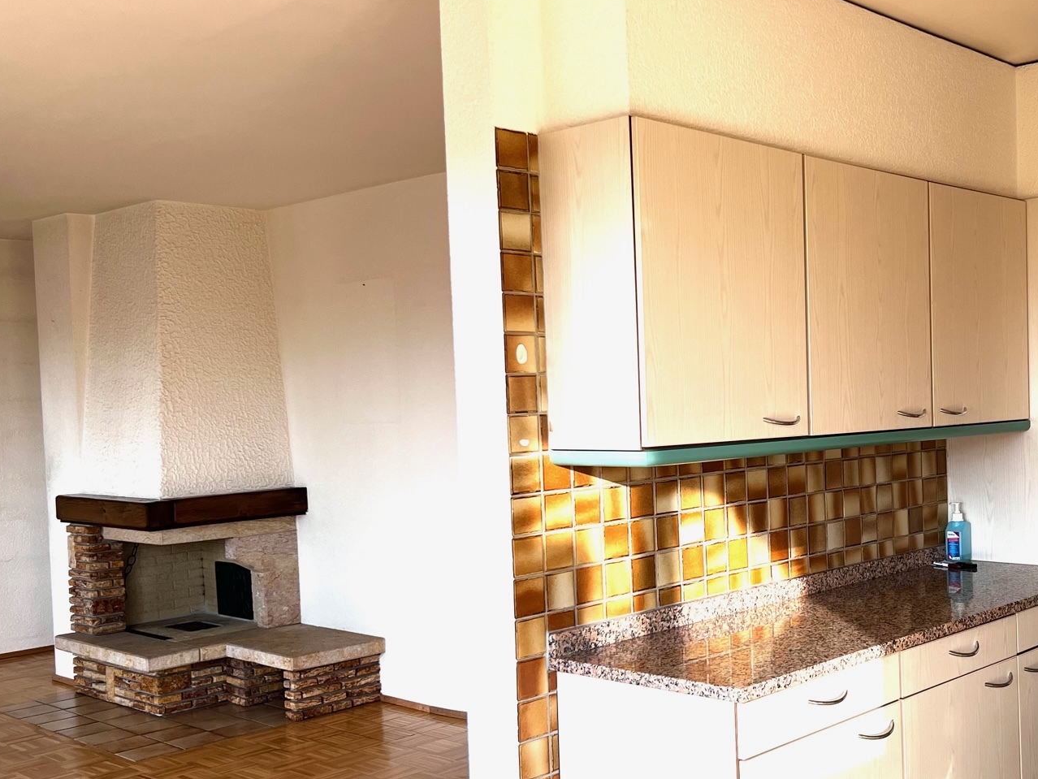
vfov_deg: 35.1
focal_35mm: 41
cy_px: 446
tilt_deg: -0.7
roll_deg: +1.8
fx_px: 1230
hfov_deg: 44.4
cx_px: 762
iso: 50
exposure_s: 1/186
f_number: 1.5
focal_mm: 5.7
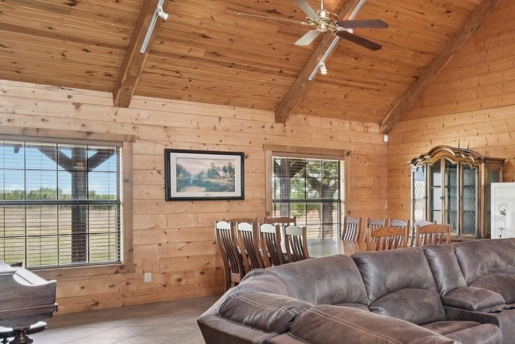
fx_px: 532
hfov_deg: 39.8
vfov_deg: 35.7
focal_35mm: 37
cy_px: 193
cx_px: 592
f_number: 8
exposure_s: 1/15
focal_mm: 15.5
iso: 400
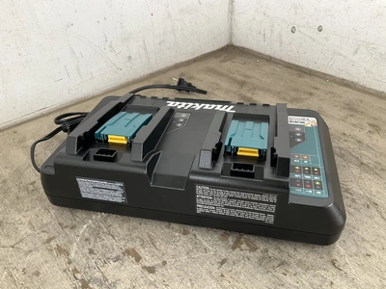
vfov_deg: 48.2
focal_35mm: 29
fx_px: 323
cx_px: 193
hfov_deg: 61.7
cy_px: 144
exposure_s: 1/107
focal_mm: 3
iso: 64
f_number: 1.8
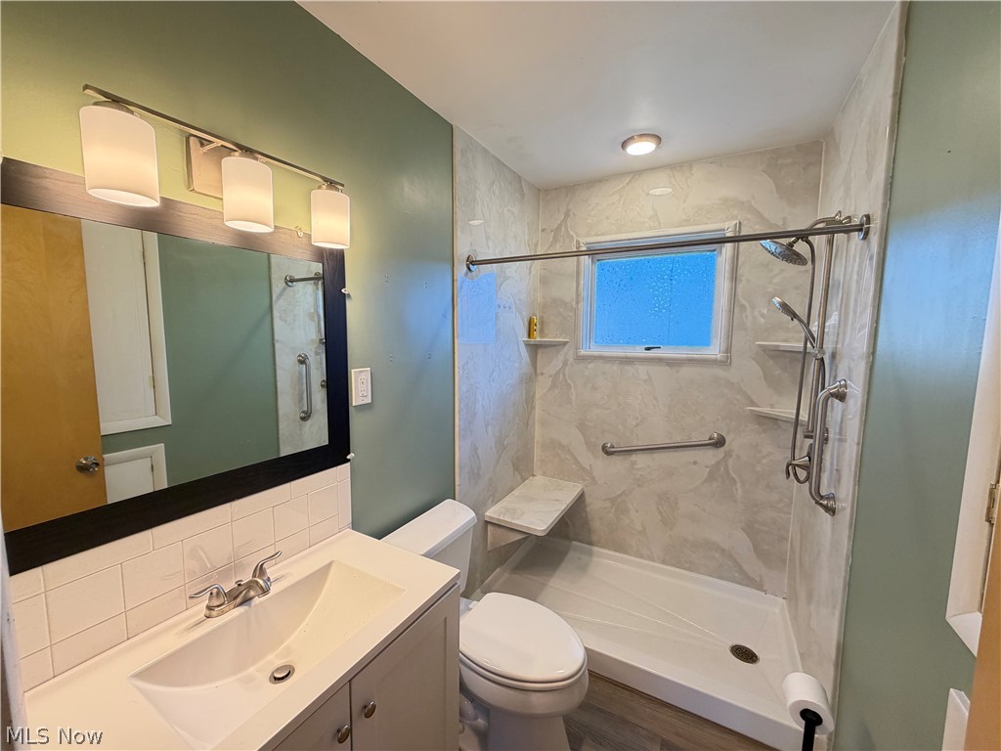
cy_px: 376
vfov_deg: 85.7
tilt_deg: -5.7
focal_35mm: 14
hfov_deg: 102.1
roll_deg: -0.1
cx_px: 500
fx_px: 405
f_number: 2.2
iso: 200
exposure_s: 1/60
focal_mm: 2.22
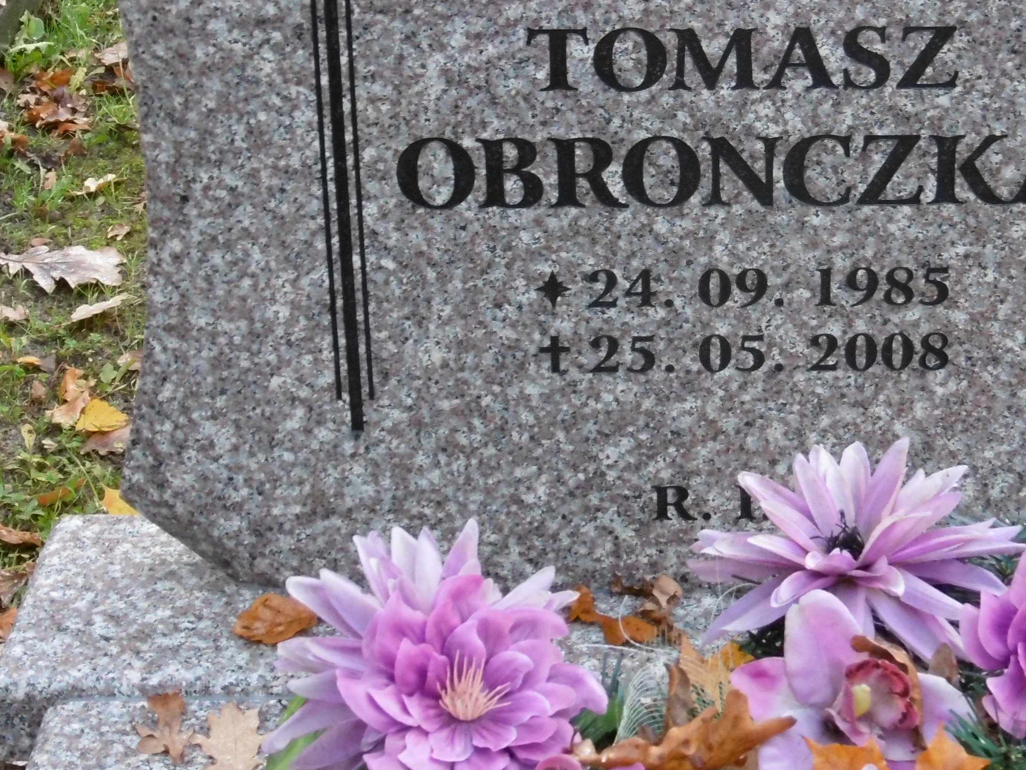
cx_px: 729
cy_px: 187
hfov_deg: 18.5
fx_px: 3142
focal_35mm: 106
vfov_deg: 13.9
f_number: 4
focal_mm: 9.2
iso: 160
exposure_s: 1/60
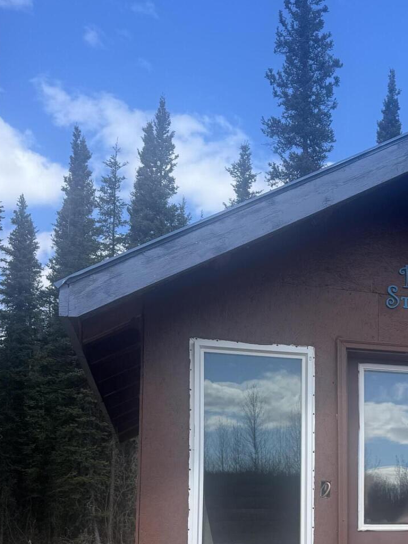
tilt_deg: +3.2
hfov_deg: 27.3
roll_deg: +1.1
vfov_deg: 36.2
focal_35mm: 50
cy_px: 472
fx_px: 786
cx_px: 417
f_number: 1.78
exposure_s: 1/2105
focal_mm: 6.76
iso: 80
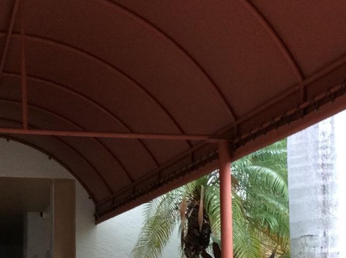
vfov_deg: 18.5
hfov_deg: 25.0
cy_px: 245
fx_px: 779
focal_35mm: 78
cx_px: 137
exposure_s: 1/24
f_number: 2.4
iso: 80
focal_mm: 3.3
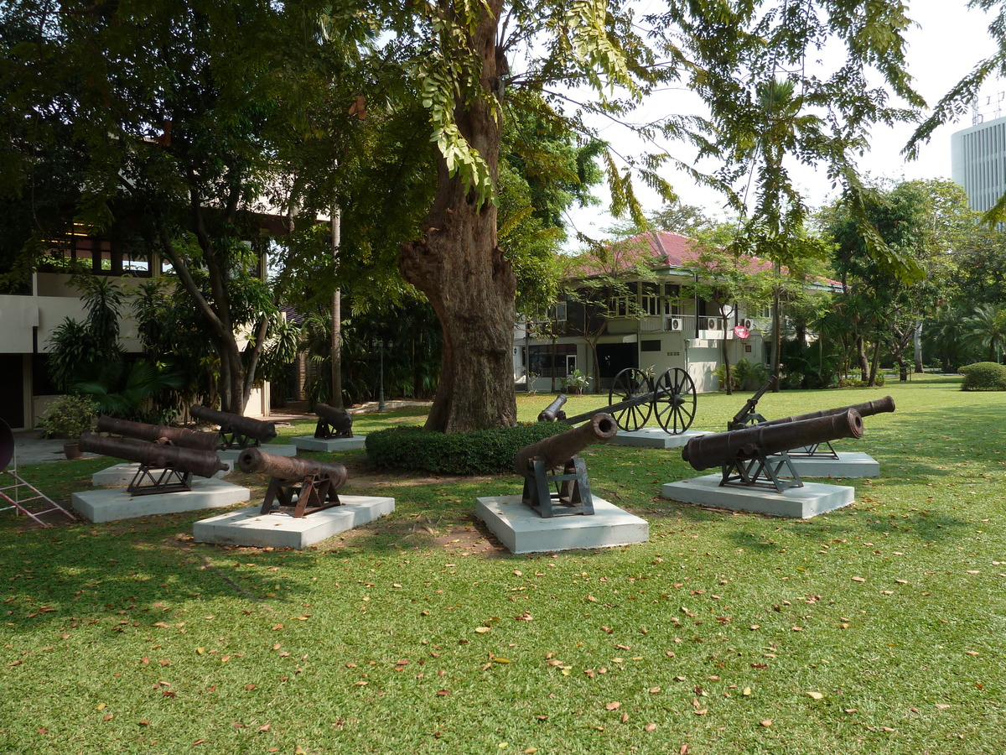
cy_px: 378
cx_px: 503
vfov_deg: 54.9
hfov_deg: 69.4
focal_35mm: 25
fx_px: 727
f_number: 3.3
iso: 80
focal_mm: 4.1
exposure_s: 1/400
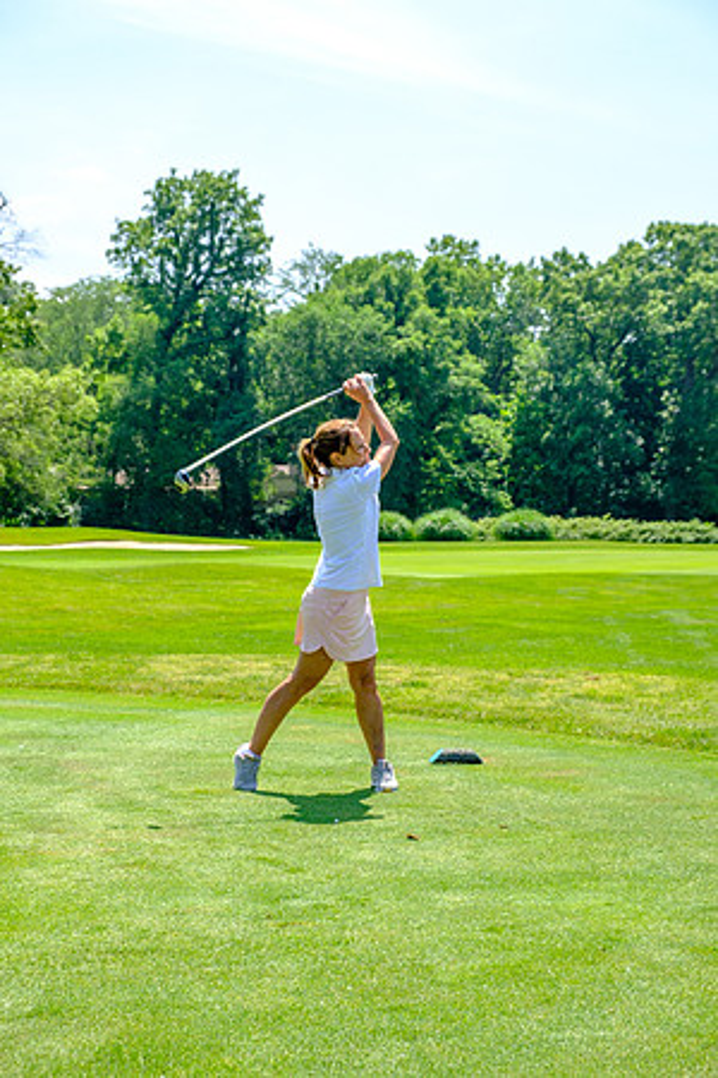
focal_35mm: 73
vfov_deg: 27.7
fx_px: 2184
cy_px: 539
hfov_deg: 18.7
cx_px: 359
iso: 200
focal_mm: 48.4
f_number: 6.4
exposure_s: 1/250
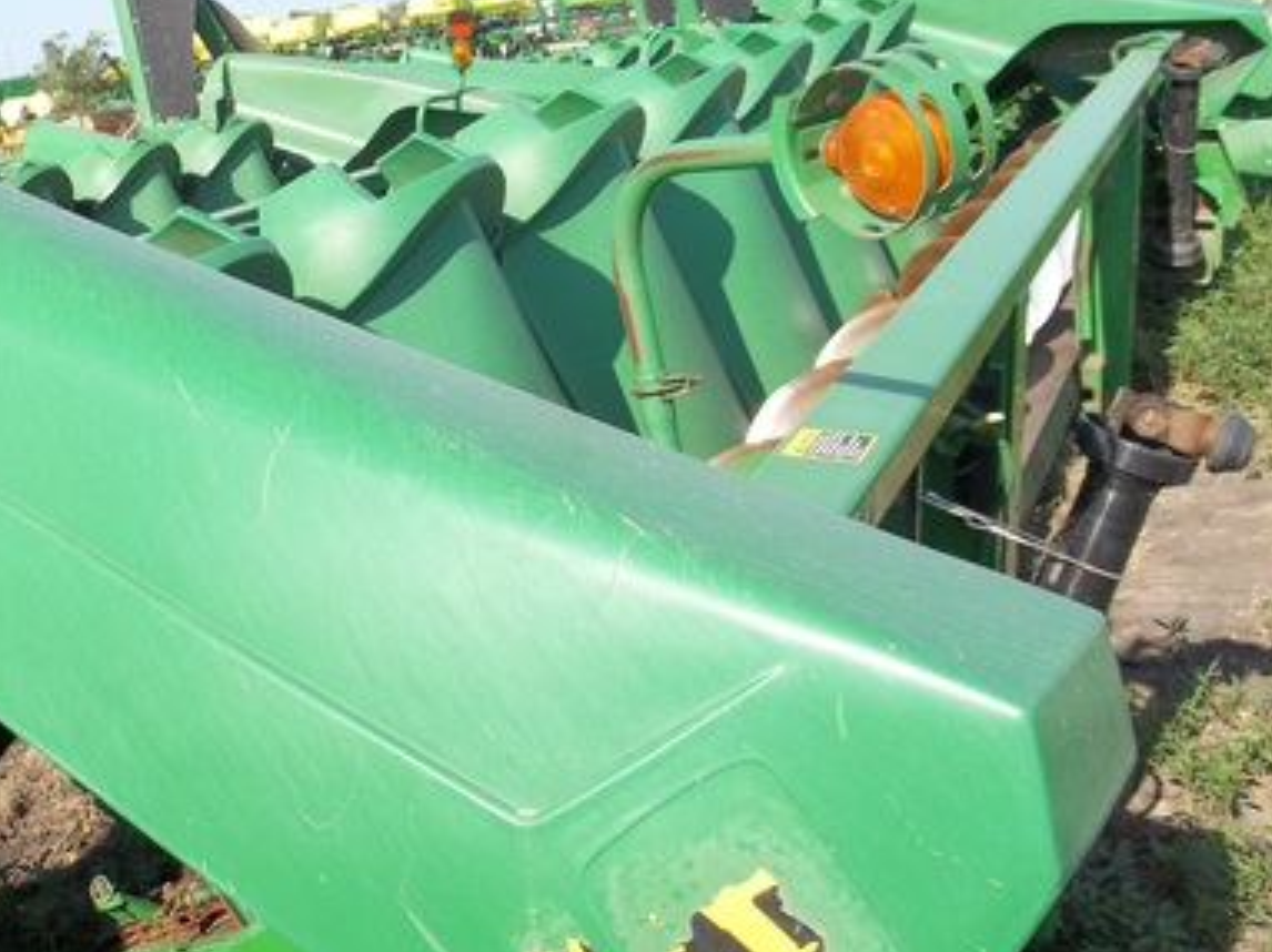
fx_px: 1726
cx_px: 400
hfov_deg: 39.8
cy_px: 333
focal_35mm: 47
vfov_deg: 30.7
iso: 64
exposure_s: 1/500
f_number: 3.3
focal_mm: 5.9
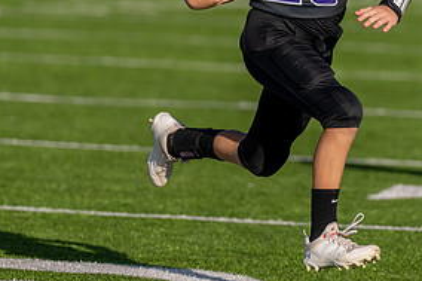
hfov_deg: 3.1
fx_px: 7790
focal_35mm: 665
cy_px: 53
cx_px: 283
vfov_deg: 2.1
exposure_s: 1/2000
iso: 125
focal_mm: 200
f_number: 3.2
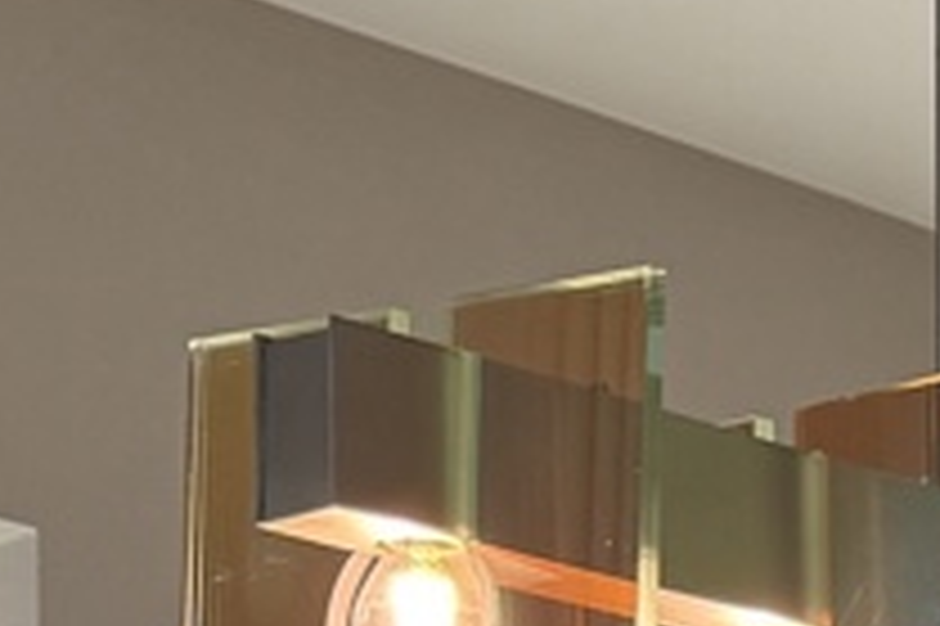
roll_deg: +0.2
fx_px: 4983
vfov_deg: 6.6
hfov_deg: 9.2
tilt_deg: +0.7
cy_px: 1770
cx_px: 2519
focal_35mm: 191
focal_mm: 6.76
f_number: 1.78
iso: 80
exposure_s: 1/214
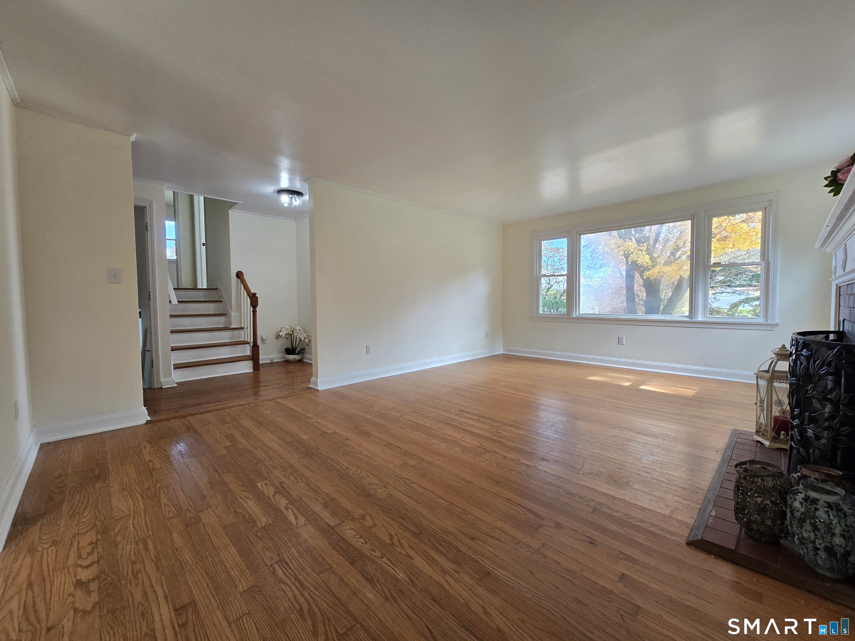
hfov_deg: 106.2
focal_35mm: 13
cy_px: 320
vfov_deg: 89.9
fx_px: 321
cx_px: 428
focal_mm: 2.2
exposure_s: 1/60
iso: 80
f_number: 2.2
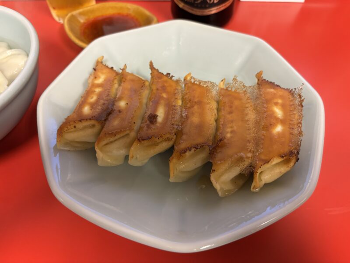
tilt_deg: -52.2
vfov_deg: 53.1
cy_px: 132
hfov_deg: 67.3
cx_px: 175
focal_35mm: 26
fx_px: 263
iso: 400
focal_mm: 5.96
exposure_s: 1/50
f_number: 1.6
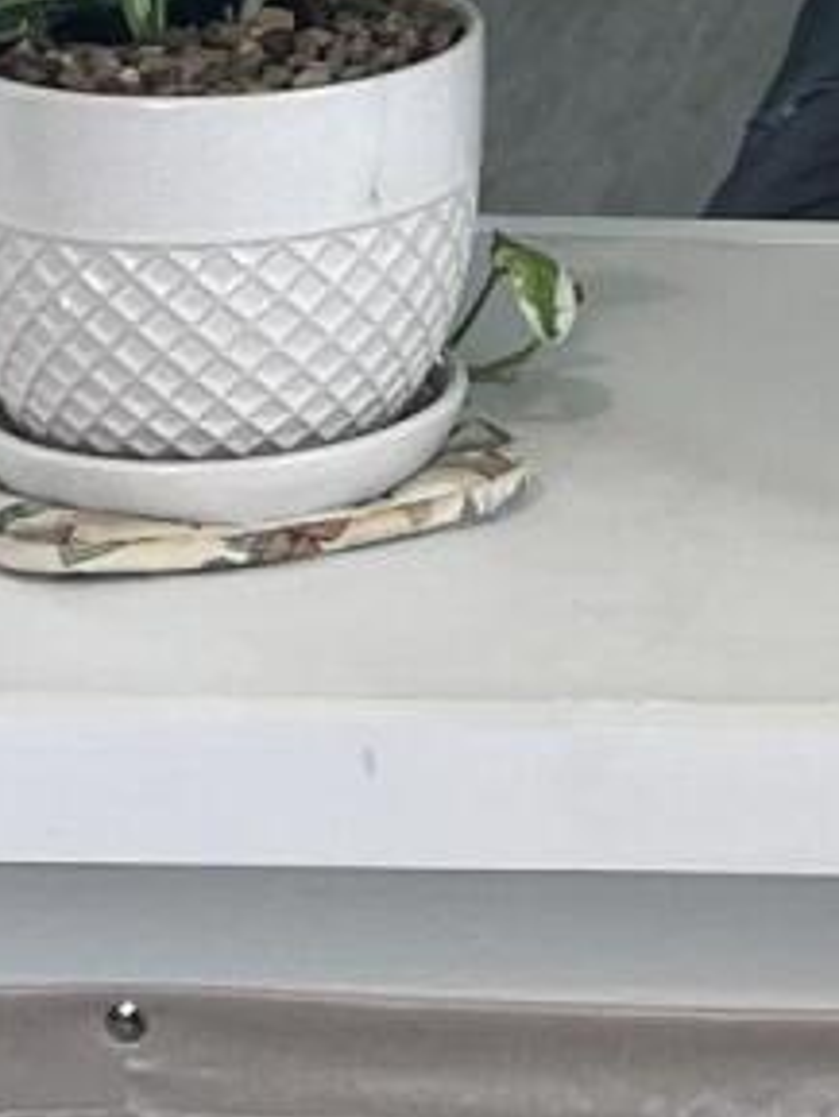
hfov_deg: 8.0
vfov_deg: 10.4
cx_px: 1369
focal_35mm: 180
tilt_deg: -6.9
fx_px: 5813
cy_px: -823
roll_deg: +0.4
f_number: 1.5
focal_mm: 5.7
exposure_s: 1/120
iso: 64
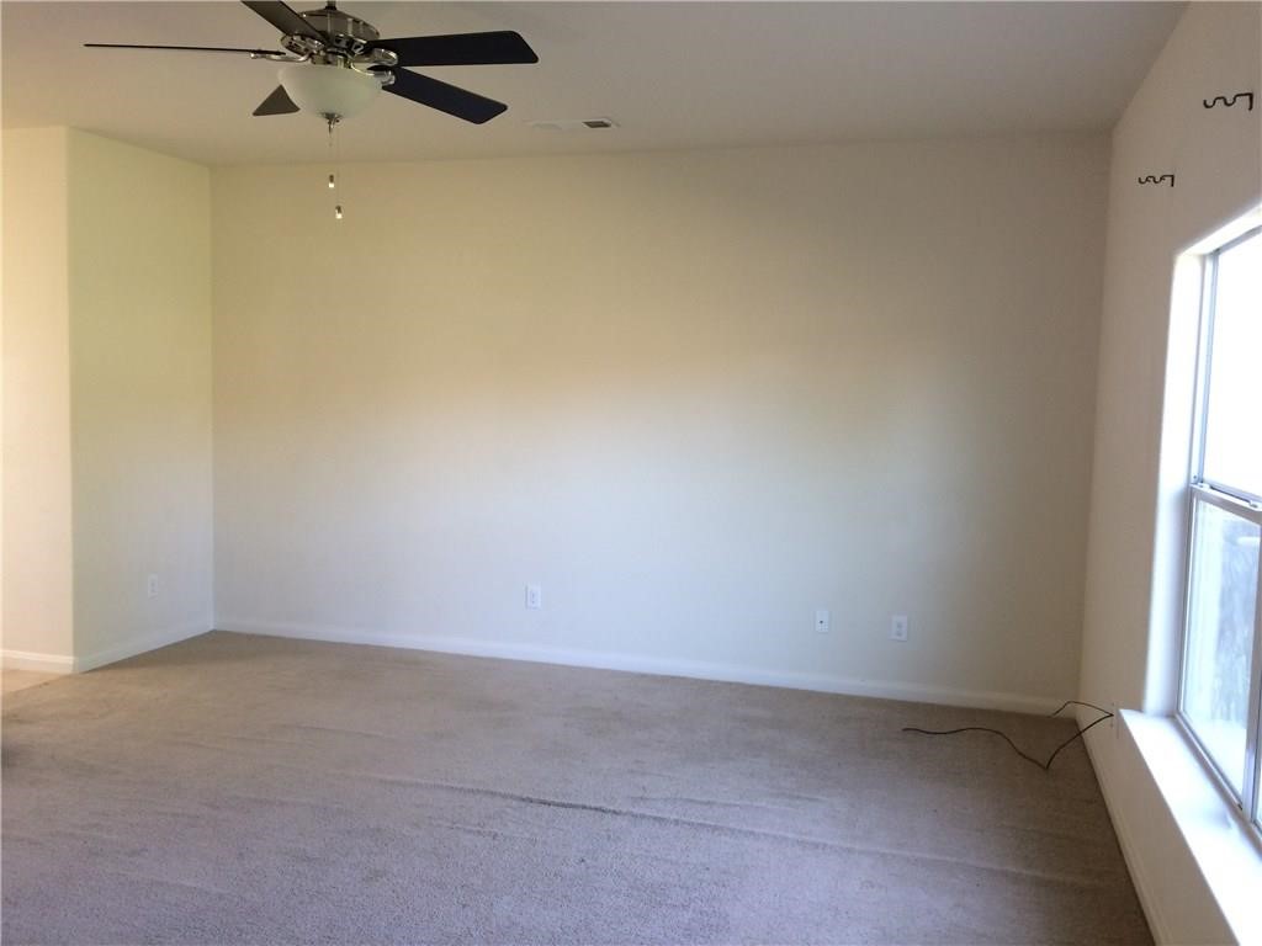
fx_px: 1057
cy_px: 473
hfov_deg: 61.7
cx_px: 631
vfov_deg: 48.2
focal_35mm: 29
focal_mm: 4.15
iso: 64
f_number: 2.2
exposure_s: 1/30
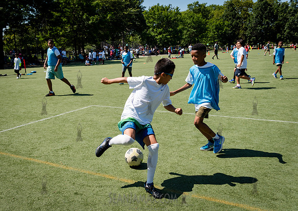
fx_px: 303
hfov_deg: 52.1
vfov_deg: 38.3
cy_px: 105
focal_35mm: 36
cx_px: 128
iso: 200
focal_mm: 32
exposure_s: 1/1600
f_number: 4
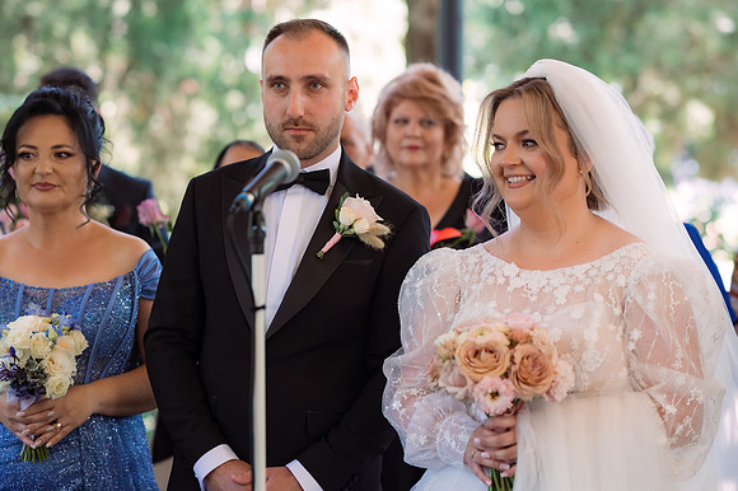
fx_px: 1857
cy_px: 229
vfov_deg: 15.1
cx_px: 394
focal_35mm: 91
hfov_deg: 22.5
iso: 1250
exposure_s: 1/400
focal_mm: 85
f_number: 2.8
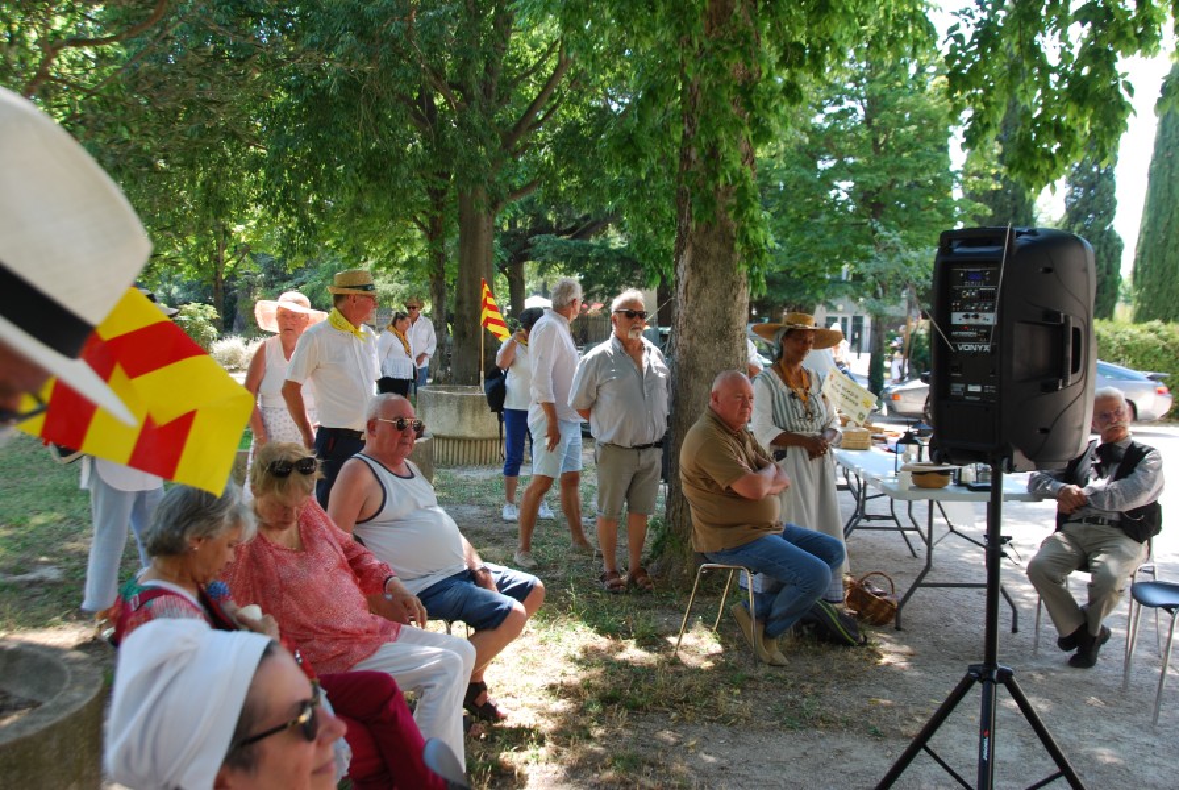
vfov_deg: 40.1
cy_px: 395
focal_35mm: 33
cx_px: 590
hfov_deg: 57.2
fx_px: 1082
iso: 180
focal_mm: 22
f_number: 5.6
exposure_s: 1/125
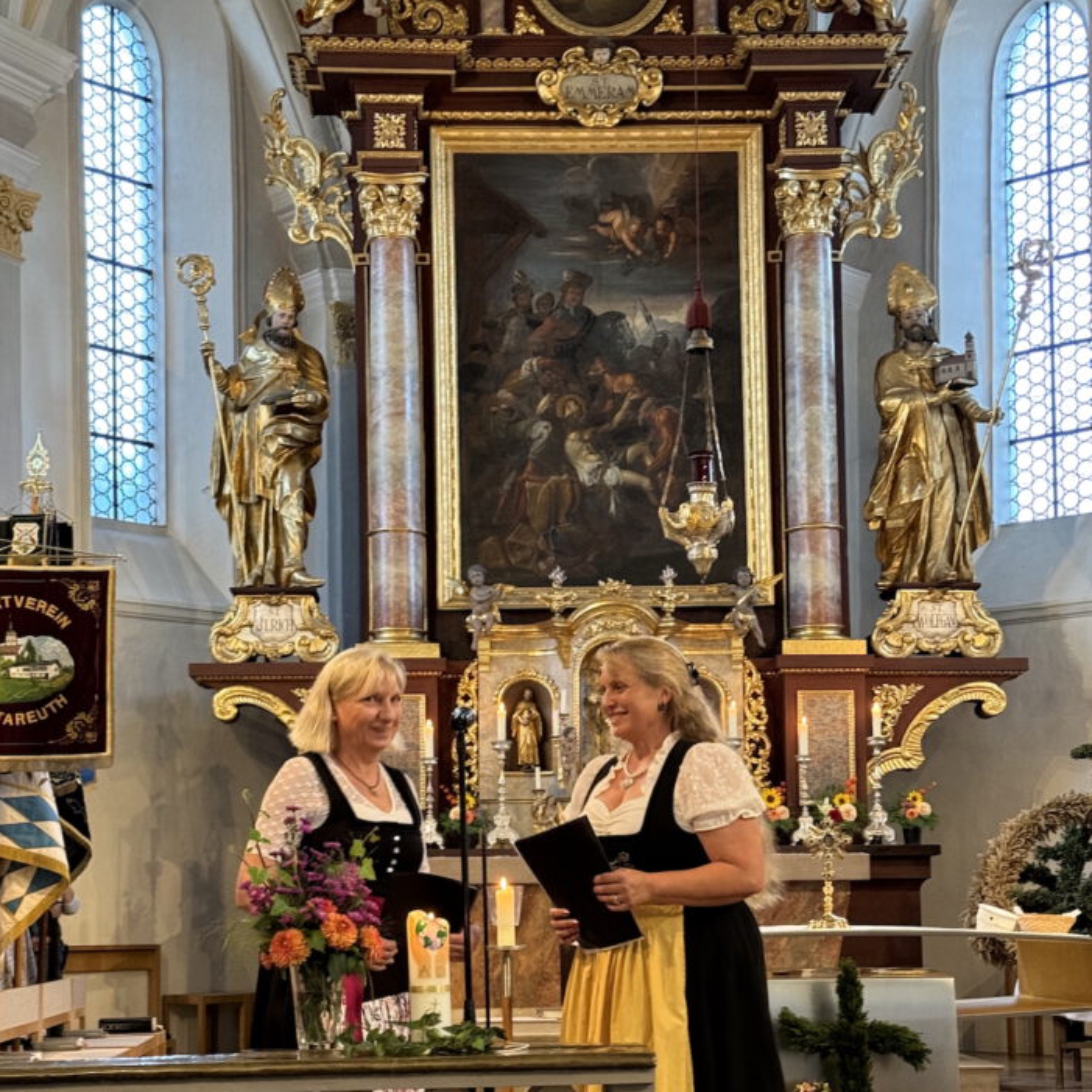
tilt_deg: +5.1
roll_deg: +0.3
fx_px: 2213
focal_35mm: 62
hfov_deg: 27.7
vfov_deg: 27.5
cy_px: 731
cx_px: 495
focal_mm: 6.76
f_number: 1.78
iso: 320
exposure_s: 1/33
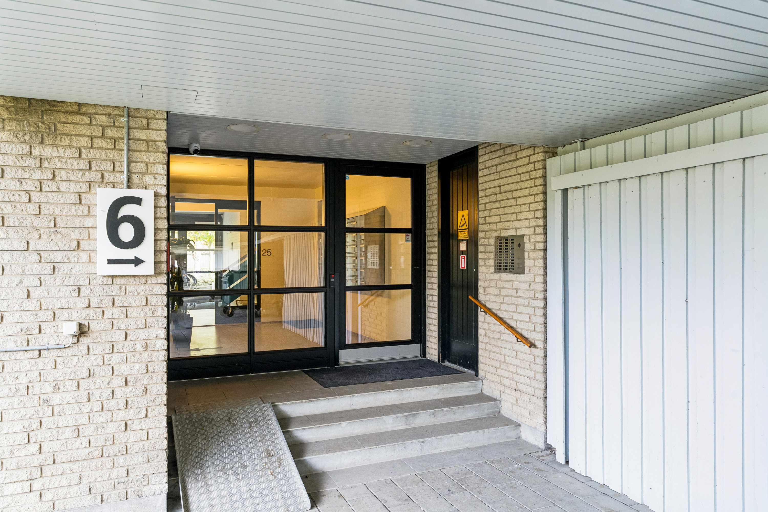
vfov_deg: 51.3
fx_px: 533
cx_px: 384
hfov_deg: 71.5
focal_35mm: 25
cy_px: 256
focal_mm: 25
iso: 1600
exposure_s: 1/30
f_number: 6.7
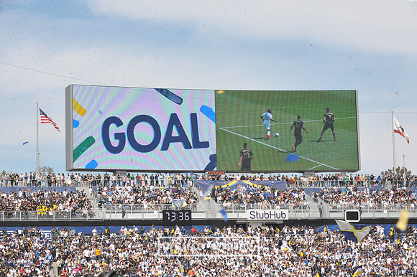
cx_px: 208
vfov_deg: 13.4
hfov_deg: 20.0
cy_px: 138
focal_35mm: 102
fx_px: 1181
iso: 250
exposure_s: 1/400
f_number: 10
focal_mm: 102
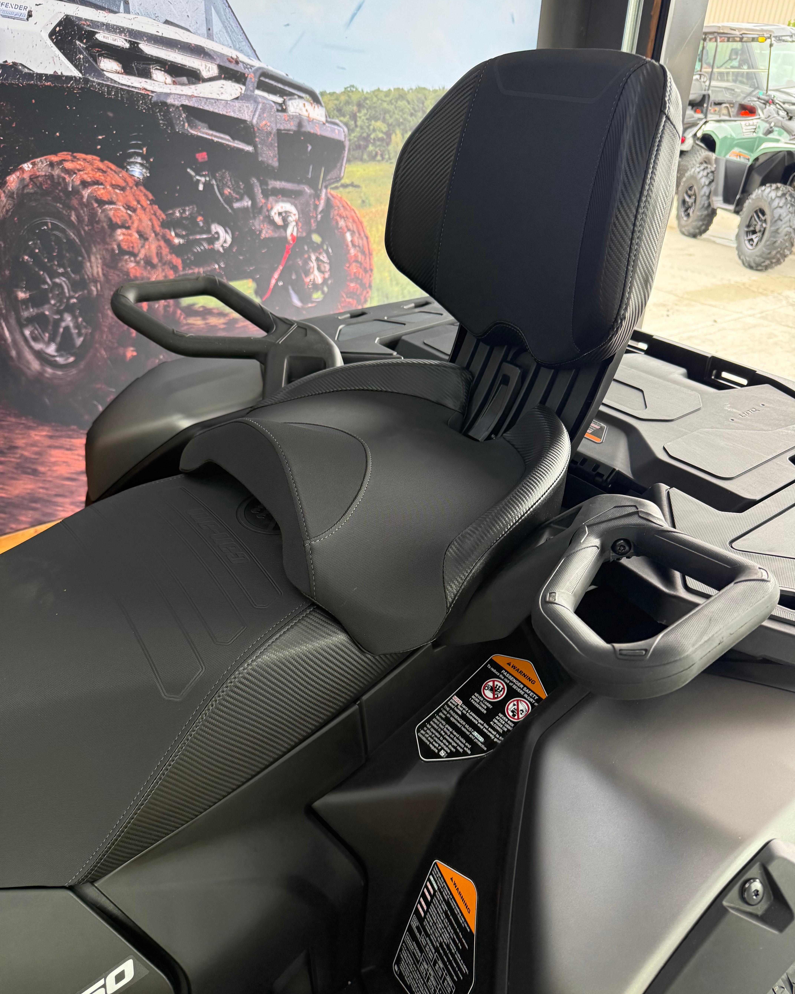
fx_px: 735
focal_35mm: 25
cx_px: 398
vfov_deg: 68.1
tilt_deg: -30.2
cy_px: 498
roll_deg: -4.6
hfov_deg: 56.8
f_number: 1.78
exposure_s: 1/124
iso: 200
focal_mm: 6.76
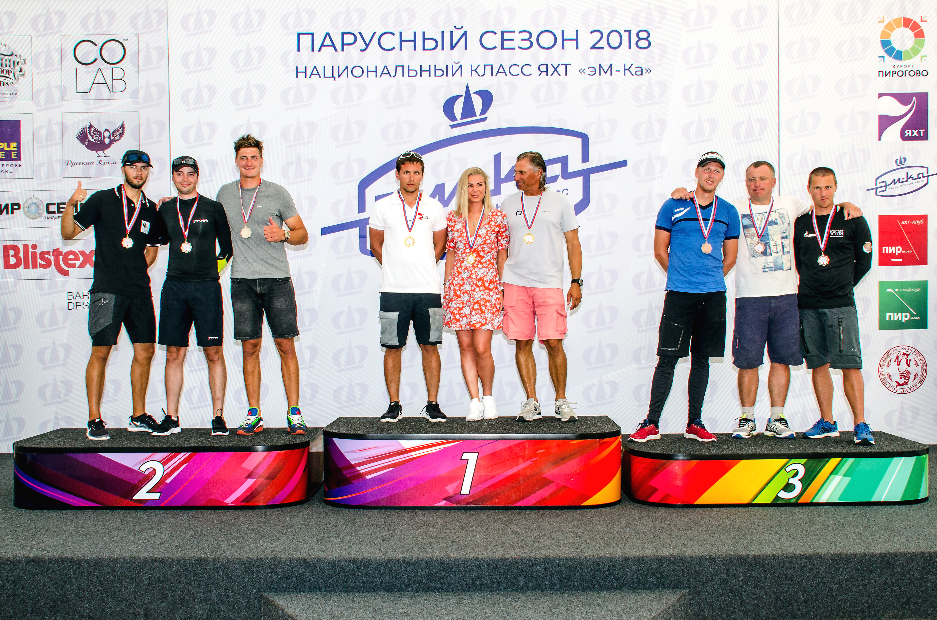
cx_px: 468
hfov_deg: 59.6
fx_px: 818
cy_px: 310
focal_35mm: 32
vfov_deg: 41.5
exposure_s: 1/200
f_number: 7.1
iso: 320
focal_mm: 21
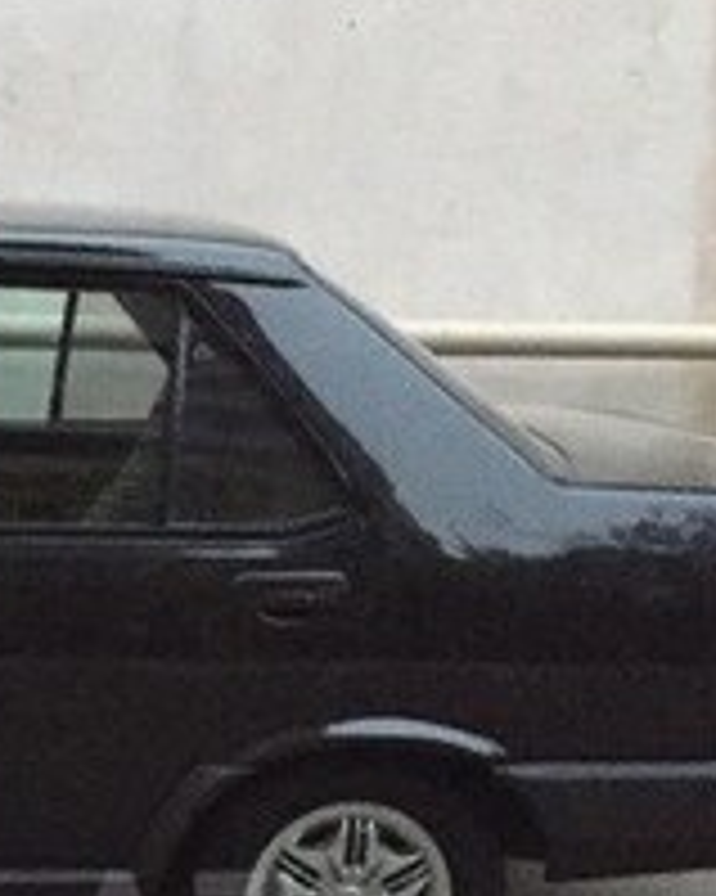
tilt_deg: -17.7
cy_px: 939
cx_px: -167
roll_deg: -2.1
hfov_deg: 15.7
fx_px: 2492
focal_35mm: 94
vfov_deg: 19.7
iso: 1250
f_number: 2.2
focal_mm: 4.15
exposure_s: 1/17
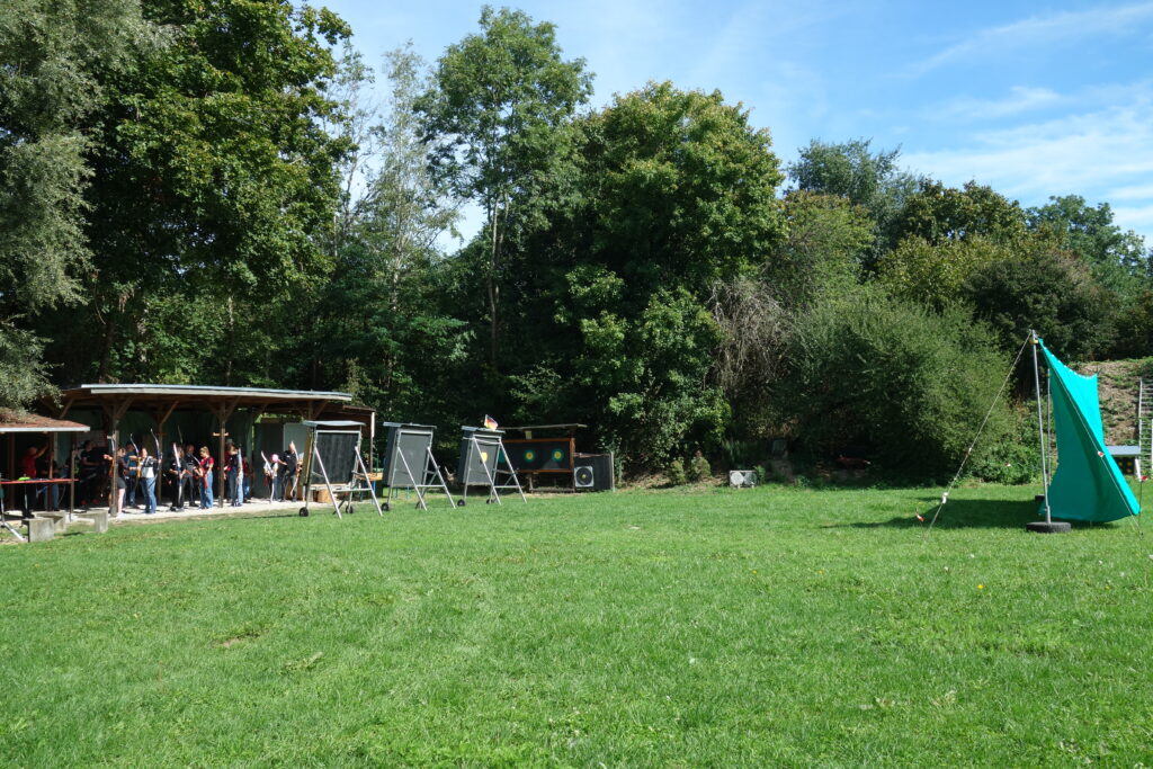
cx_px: 576
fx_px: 1025
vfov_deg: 41.1
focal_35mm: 32
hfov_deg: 58.7
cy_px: 384
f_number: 5.6
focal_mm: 12.03
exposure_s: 1/250
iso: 125
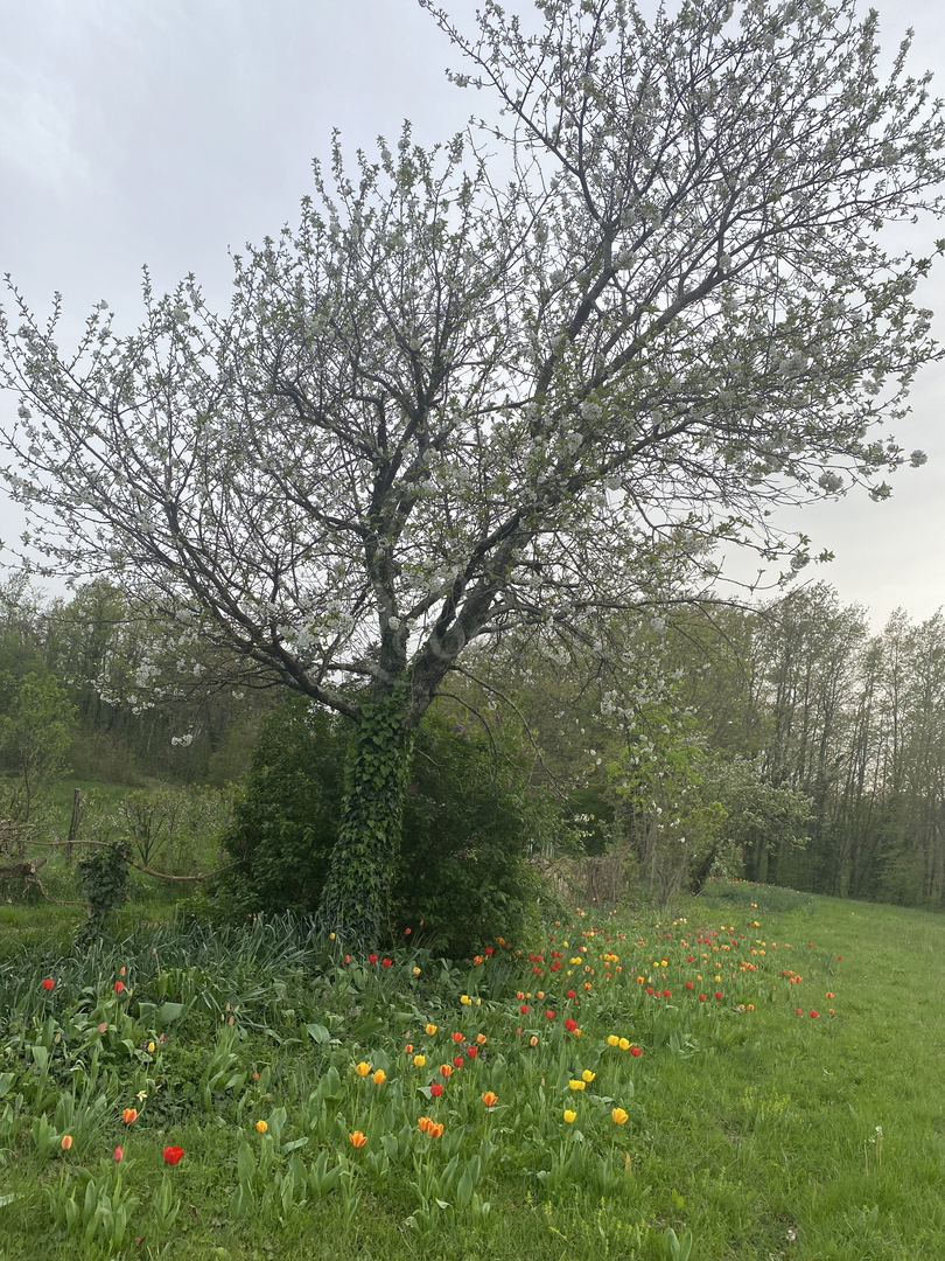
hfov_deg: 53.1
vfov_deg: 67.3
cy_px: 630
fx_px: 946
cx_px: 472
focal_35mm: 26
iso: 32
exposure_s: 1/1346
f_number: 1.8
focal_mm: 4.25
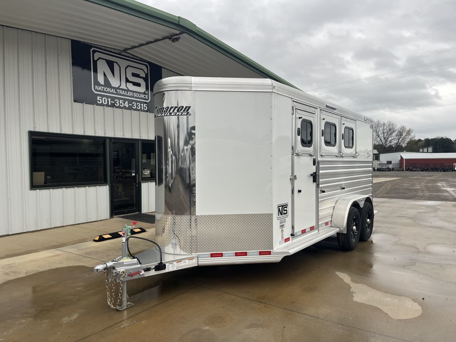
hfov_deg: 67.3
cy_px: 171
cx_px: 228
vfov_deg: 53.1
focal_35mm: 26
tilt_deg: -0.8
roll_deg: +0.7
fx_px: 343
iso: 50
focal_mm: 5.1
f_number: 1.6
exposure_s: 1/621
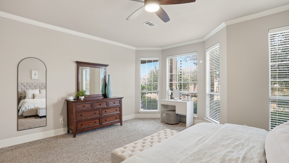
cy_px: 88
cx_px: 145
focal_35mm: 17
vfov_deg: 63.9
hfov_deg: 95.9
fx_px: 130
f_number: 11
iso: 160
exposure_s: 1/8
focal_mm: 16
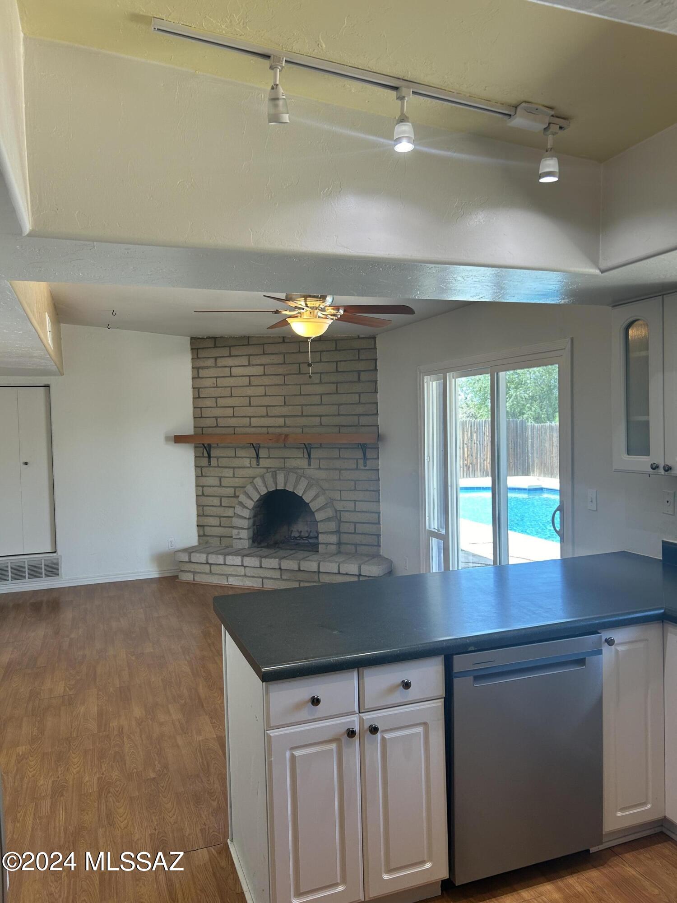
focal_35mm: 26
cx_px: 338
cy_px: 452
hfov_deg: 53.1
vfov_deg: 67.3
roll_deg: +1.0
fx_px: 678
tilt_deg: -3.0
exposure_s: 1/120
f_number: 1.5
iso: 50
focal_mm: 5.7
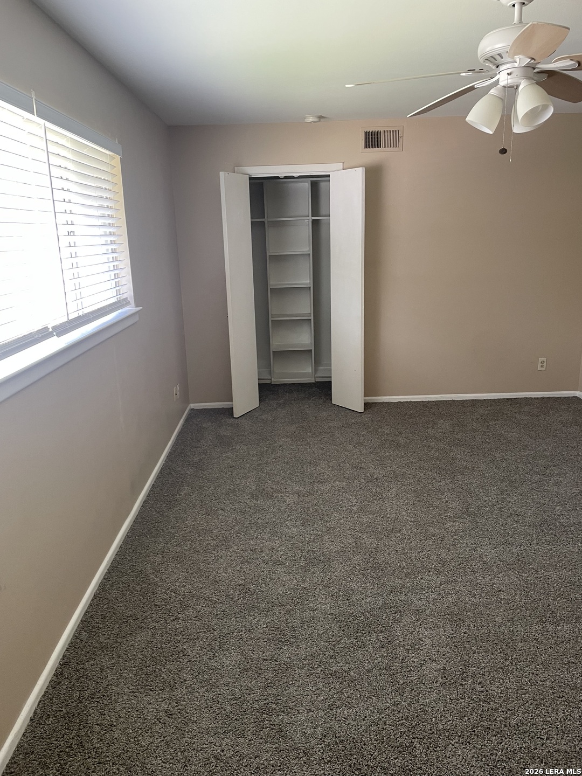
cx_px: 291
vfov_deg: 67.3
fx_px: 583
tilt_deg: -12.5
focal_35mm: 26
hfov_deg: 53.1
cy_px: 388
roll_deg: +2.0
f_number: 1.6
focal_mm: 4.2
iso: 125
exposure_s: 1/63
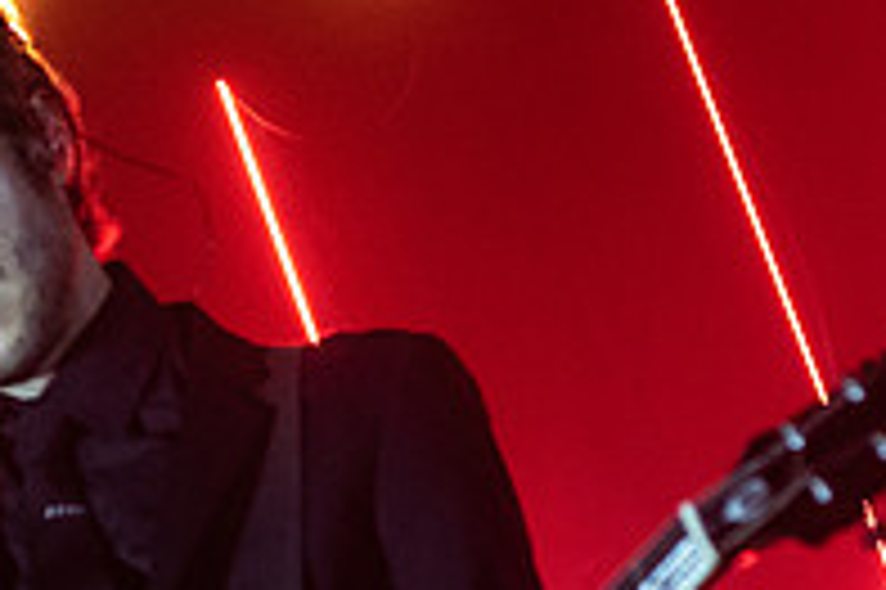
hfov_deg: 12.0
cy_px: 490
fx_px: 4205
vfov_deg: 8.0
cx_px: 216
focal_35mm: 171
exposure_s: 1/80
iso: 3200
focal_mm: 48
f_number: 3.2
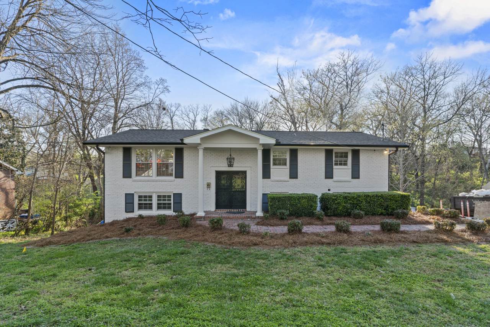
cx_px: 245
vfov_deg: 72.1
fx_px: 225
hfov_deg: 95.0
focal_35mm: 16
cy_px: 164
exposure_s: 1/60
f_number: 9
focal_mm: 11
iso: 400
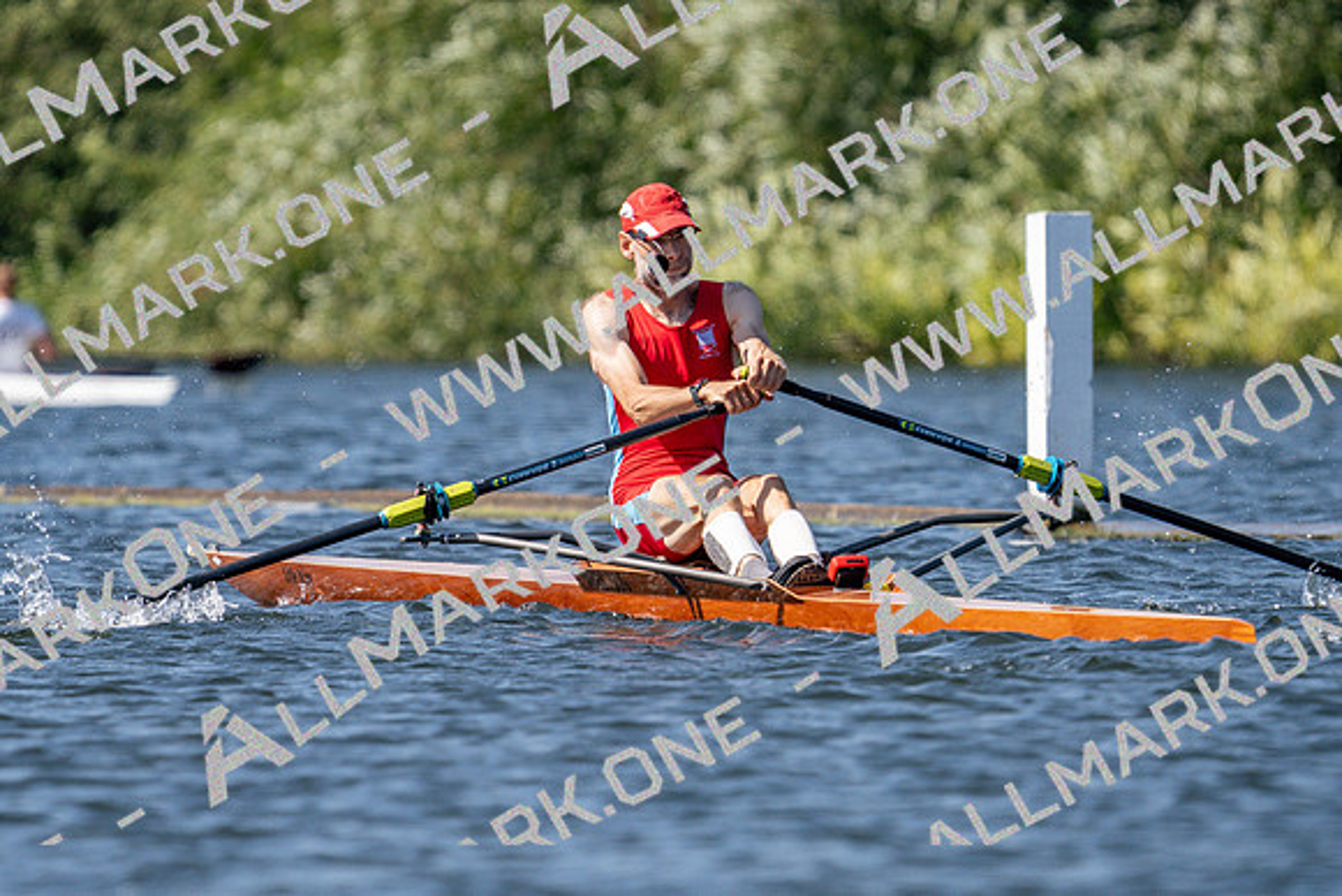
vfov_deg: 2.0
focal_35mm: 678
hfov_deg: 3.0
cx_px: 671
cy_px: 448
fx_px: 25279
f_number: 6.3
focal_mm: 452
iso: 320
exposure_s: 1/2000
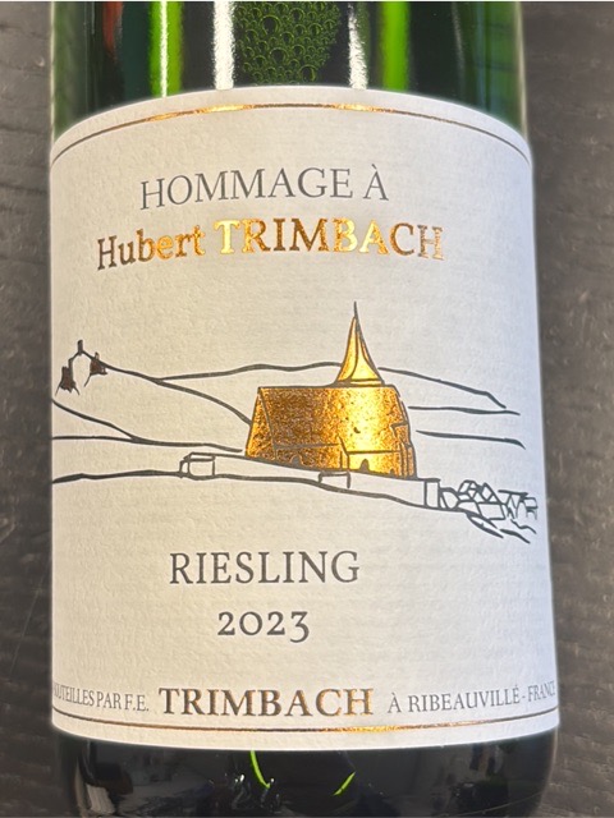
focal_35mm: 27
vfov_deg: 65.3
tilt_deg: -83.9
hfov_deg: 51.4
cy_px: 409
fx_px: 639
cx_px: 307
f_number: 1.6
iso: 50
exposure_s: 1/50
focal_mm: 5.96
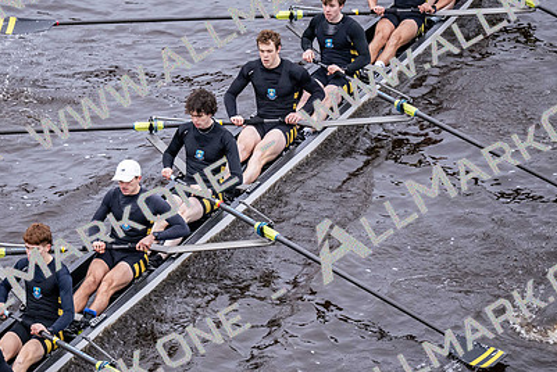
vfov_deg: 4.8
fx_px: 4475
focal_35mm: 289
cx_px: 197
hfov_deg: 7.1
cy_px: 153
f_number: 2.8
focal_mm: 200
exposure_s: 1/2000
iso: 2800
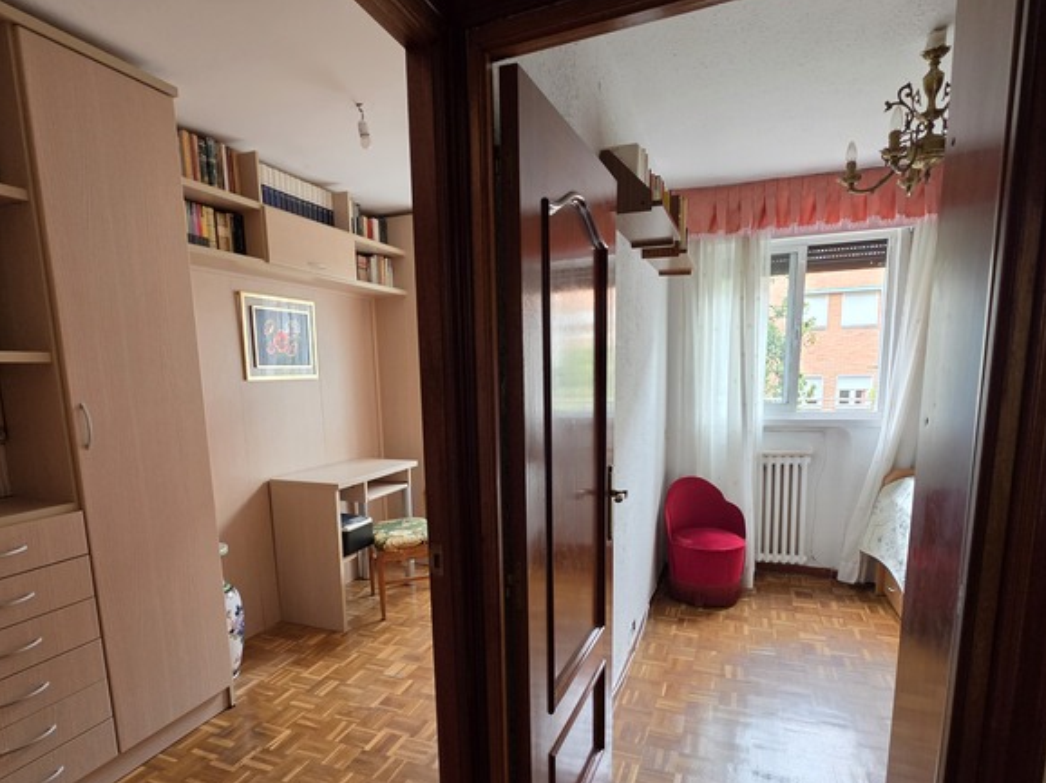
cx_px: 519
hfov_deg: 87.8
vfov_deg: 70.8
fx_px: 544
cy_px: 468
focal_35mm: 18
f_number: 1.9
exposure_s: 1/50
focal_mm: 2.2
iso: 250
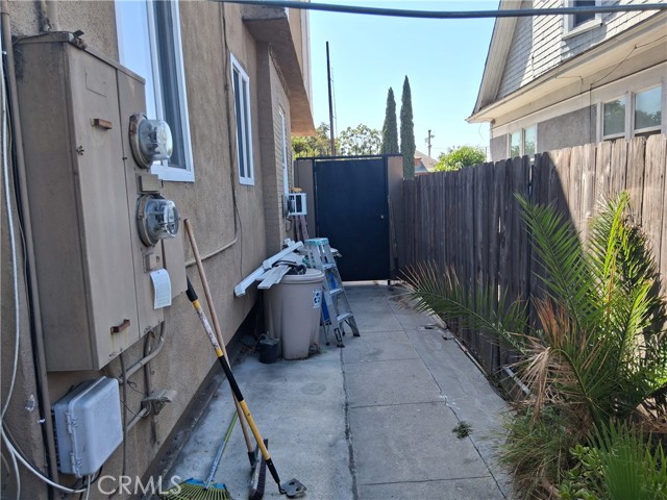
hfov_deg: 67.3
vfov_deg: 53.1
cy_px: 250
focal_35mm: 26
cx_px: 334
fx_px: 501
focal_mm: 3.98
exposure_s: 1/188
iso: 25
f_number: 1.8
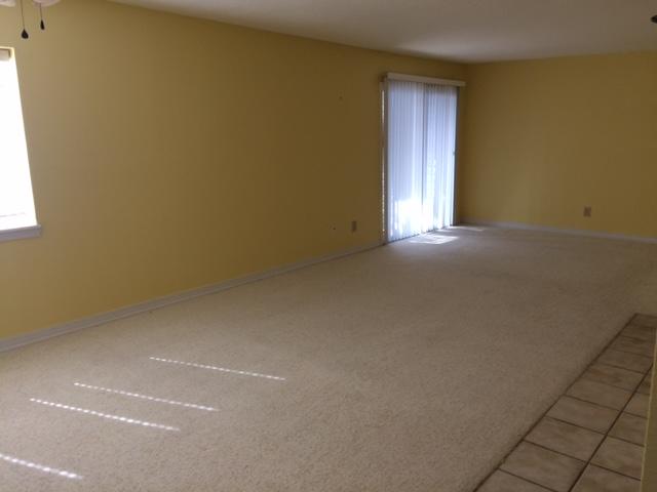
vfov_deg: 48.2
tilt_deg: -13.1
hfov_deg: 61.7
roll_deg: -0.1
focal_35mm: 29
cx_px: 328
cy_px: 246
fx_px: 550
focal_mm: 4.15
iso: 64
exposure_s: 1/120
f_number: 2.2
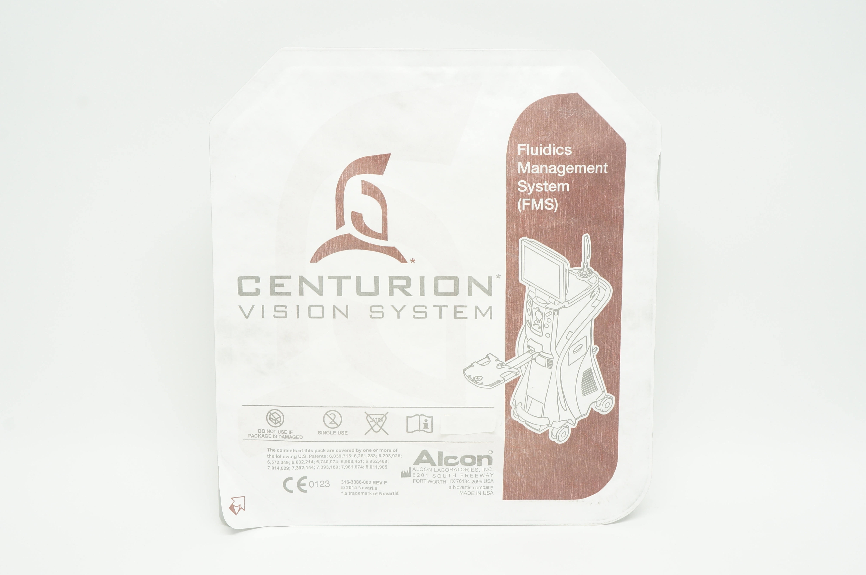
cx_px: 433
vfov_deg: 34.1
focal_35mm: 39
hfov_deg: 49.6
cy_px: 288
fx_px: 937
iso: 400
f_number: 10
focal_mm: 26
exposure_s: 1/15
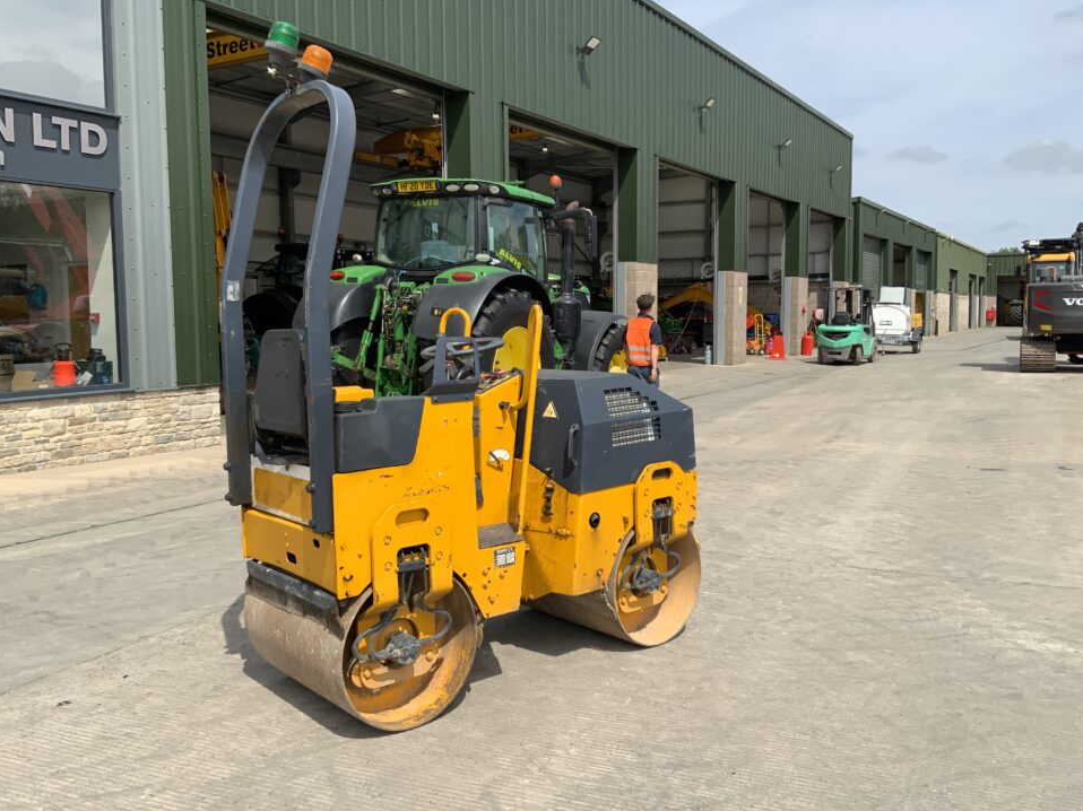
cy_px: 396
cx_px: 520
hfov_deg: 58.3
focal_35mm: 31
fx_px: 970
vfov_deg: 45.4
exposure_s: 1/2141
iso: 16
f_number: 1.8
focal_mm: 3
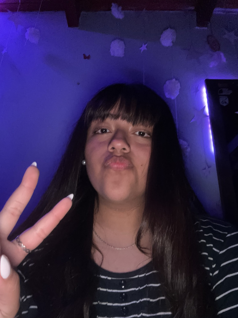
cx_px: 117
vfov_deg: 71.6
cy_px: 161
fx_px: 220
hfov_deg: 56.8
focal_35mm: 24
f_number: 1.9
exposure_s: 1/17
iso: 320
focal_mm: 2.69
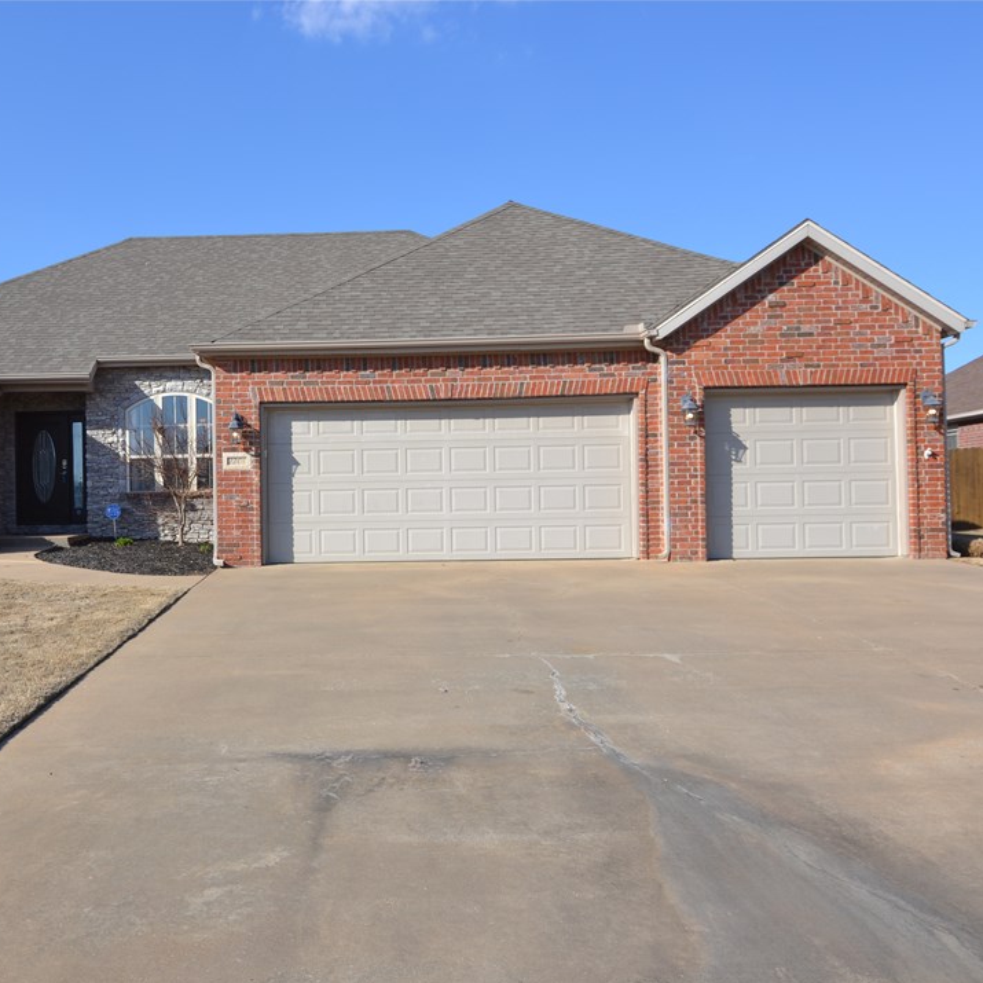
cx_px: 330
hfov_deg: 51.6
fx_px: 996
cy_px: 496
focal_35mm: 31
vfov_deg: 52.5
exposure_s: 1/250
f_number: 8
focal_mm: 16
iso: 100
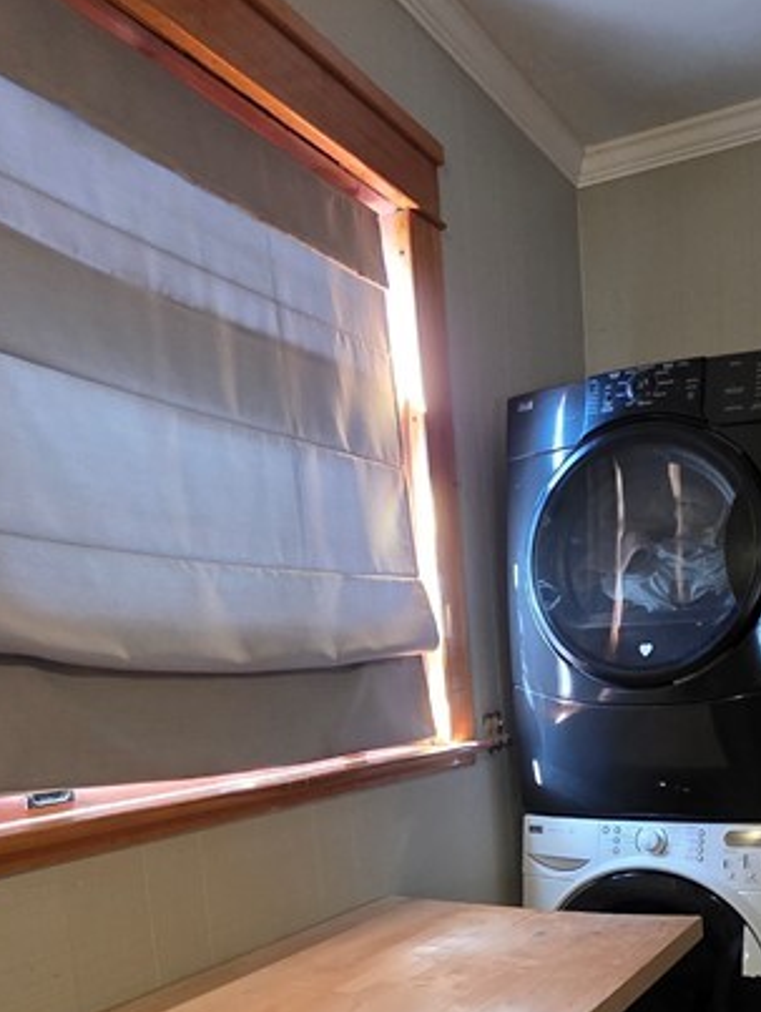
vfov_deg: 51.3
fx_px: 966
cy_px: 834
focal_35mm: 33
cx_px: 492
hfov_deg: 42.6
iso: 640
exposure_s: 1/60
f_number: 1.9
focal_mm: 2.2
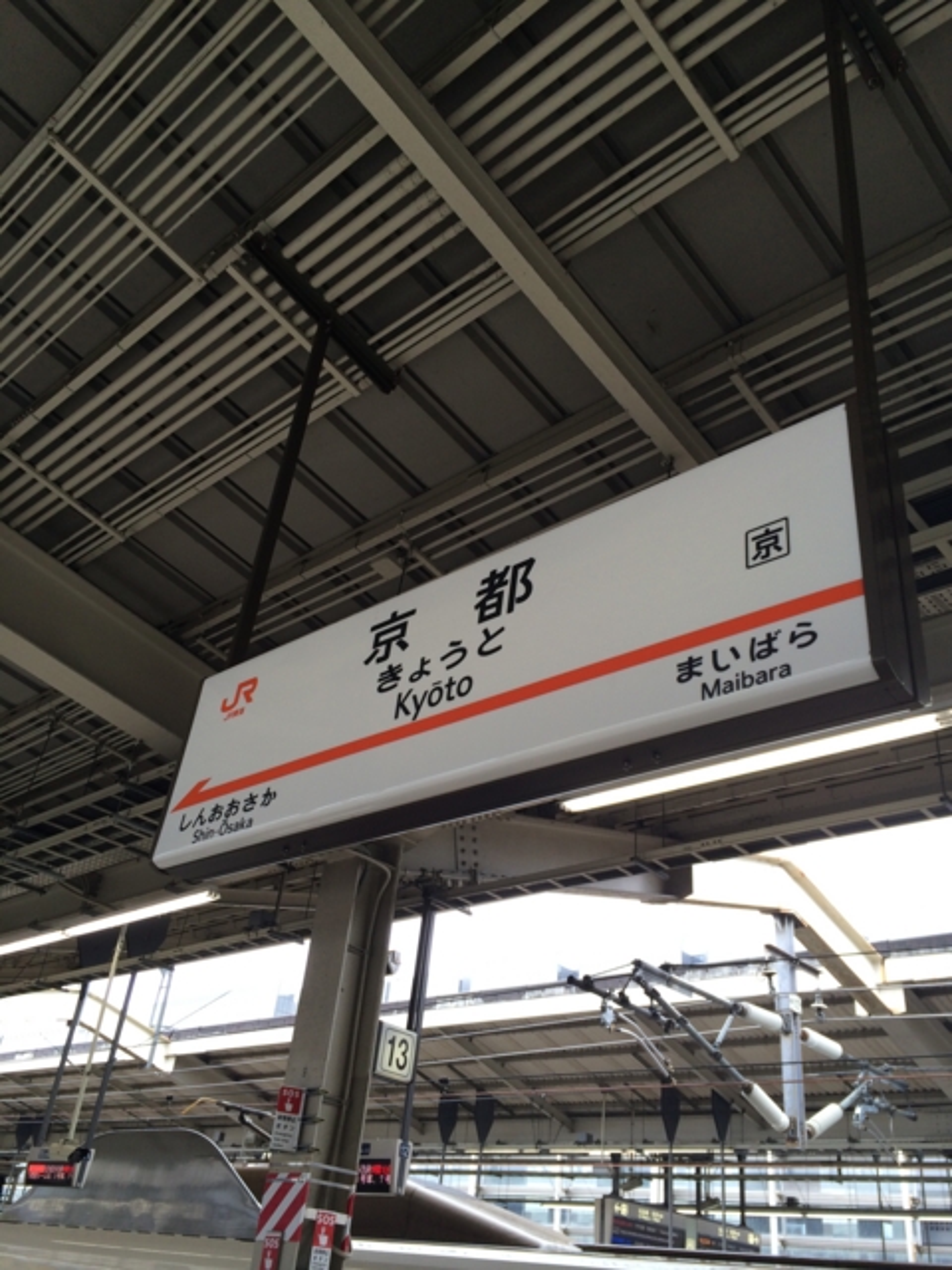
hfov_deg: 46.8
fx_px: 1100
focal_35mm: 30
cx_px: 476
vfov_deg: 60.0
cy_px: 635
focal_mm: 4.12
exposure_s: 1/120
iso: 40
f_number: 2.2
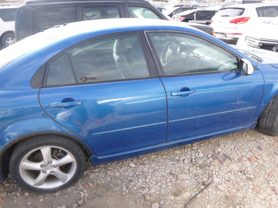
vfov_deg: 54.9
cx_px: 139
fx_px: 201
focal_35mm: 25
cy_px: 104
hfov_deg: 69.4
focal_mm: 4.5
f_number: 3.9
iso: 100
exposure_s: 1/125
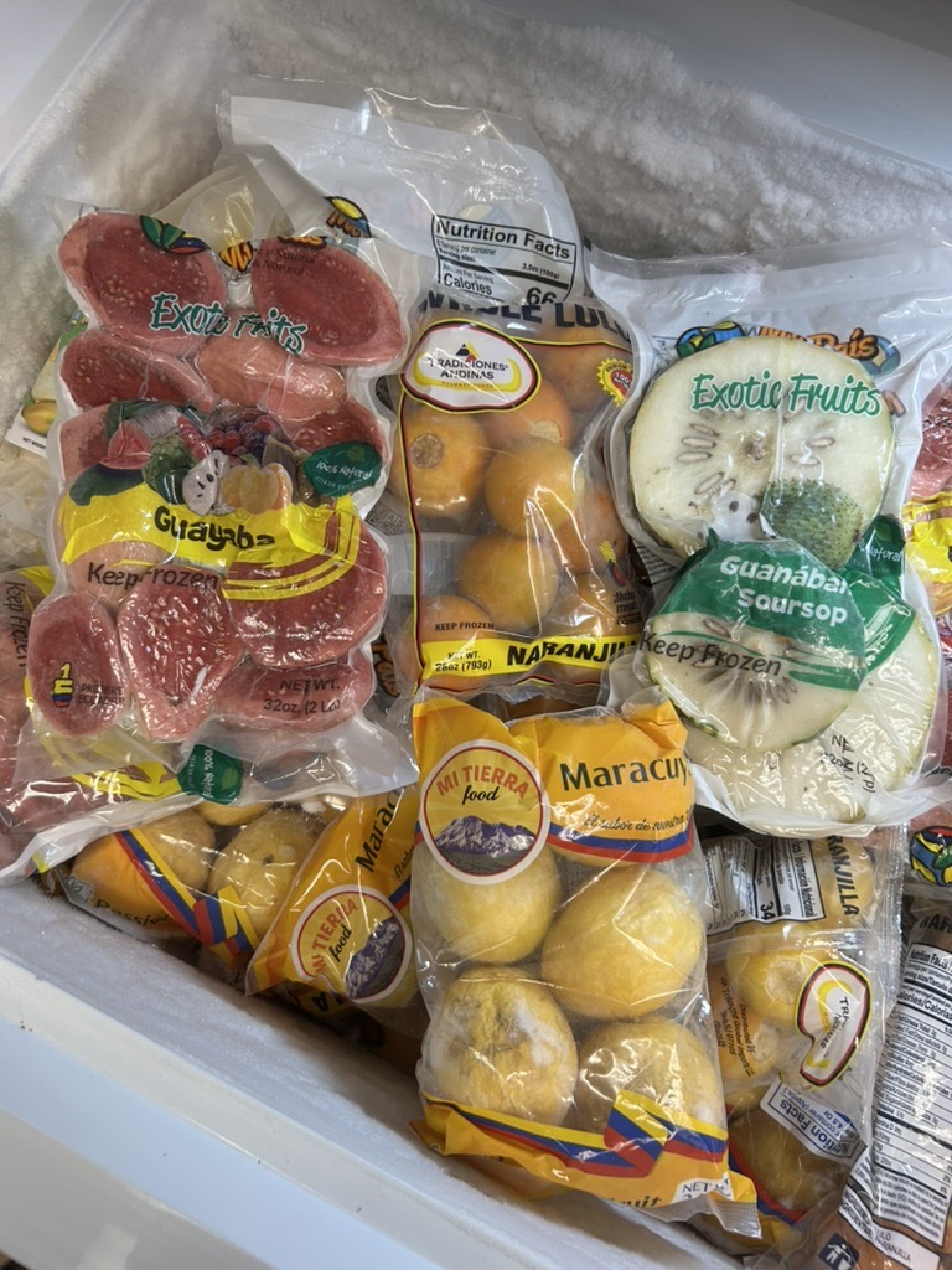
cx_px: 476
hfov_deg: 53.1
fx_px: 953
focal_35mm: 26
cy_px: 635
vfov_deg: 67.3
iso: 125
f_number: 1.5
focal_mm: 5.7
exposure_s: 1/120
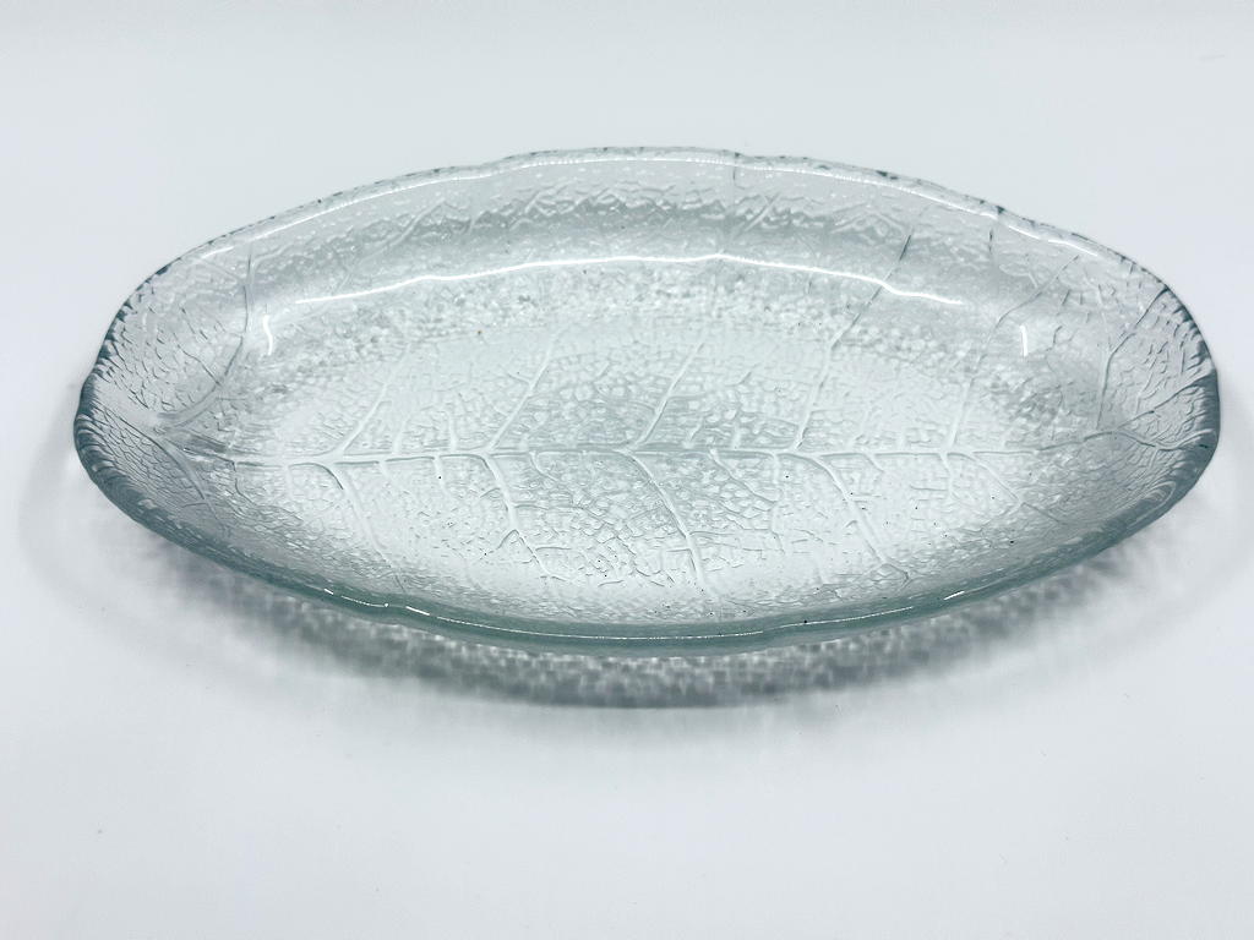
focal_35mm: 48
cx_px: 627
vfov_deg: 30.3
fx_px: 1739
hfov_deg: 39.7
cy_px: 470
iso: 64
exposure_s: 1/519
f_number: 1.78
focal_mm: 6.86
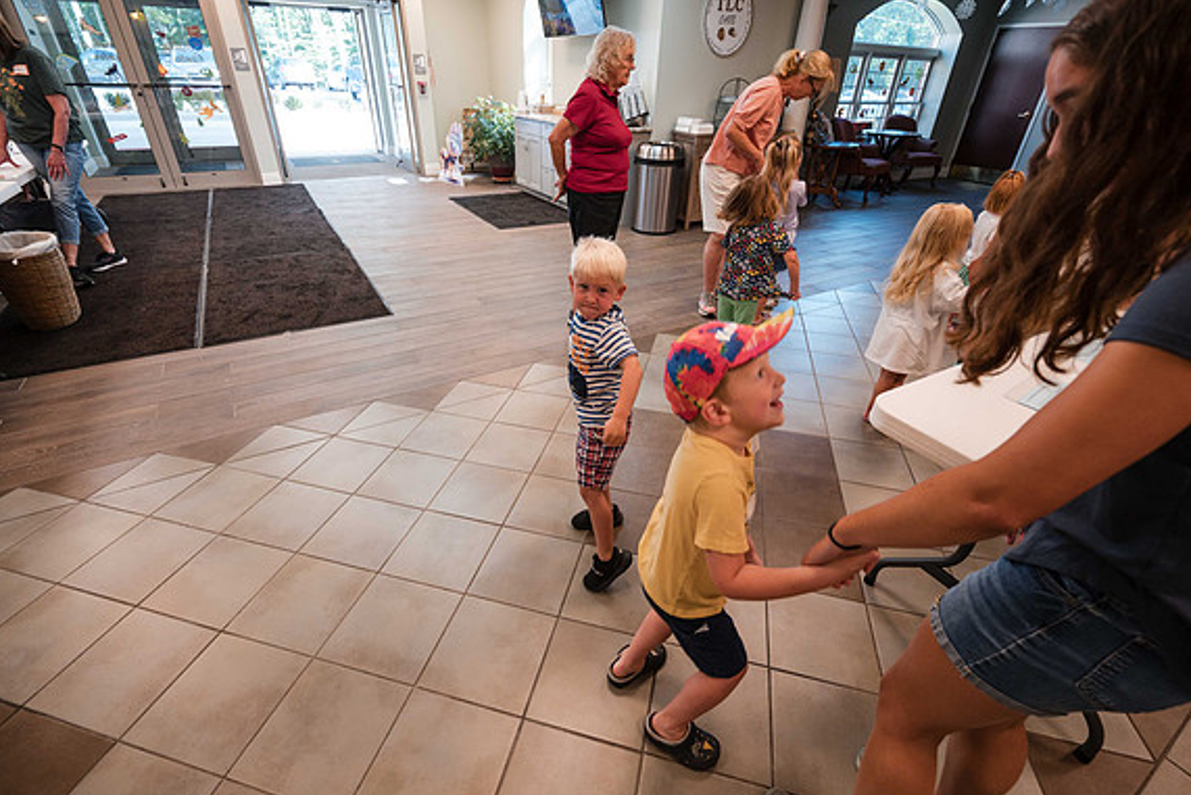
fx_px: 529
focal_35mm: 16
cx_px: 586
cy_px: 395
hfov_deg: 96.7
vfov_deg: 73.8
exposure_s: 1/125
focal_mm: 14
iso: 720
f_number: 4
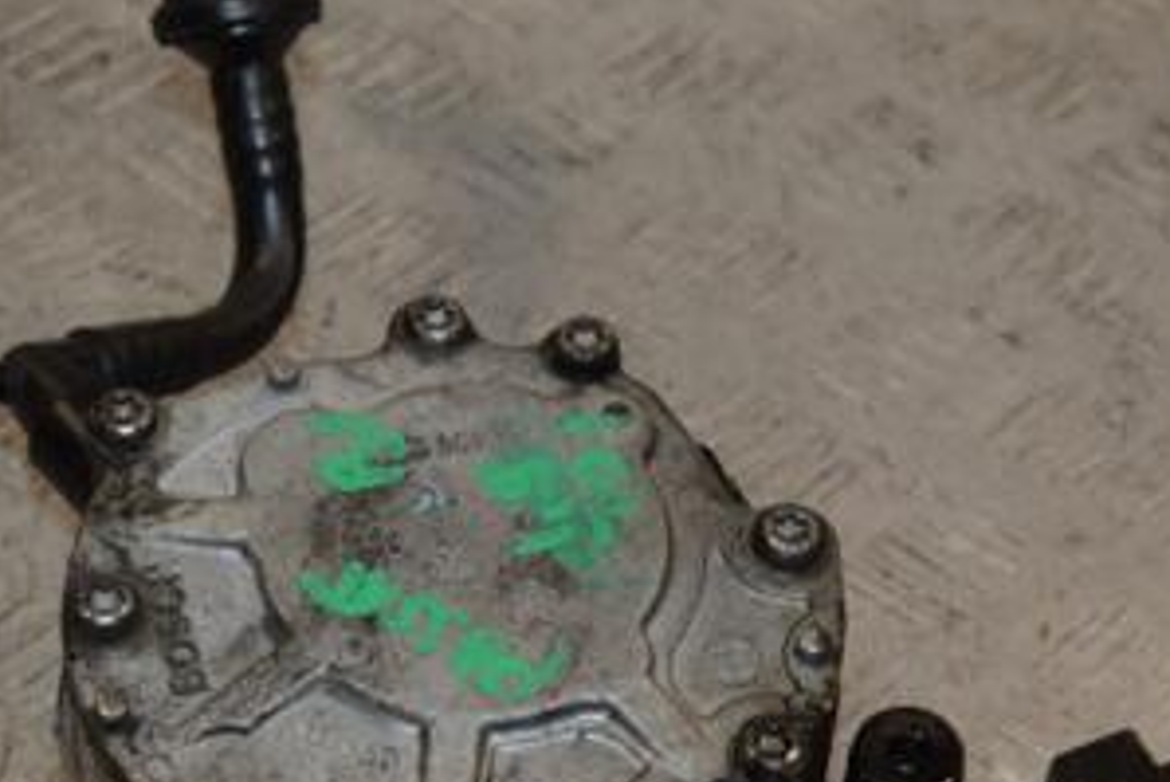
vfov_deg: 10.1
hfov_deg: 15.1
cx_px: 577
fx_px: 4422
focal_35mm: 136
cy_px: 495
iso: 800
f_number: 6.3
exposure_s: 1/200
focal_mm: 45
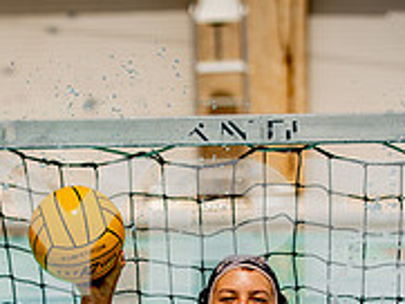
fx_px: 2939
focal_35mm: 251
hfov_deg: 7.9
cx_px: 128
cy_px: 387
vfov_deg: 5.9
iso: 50
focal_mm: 105
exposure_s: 1/1250
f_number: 3.5
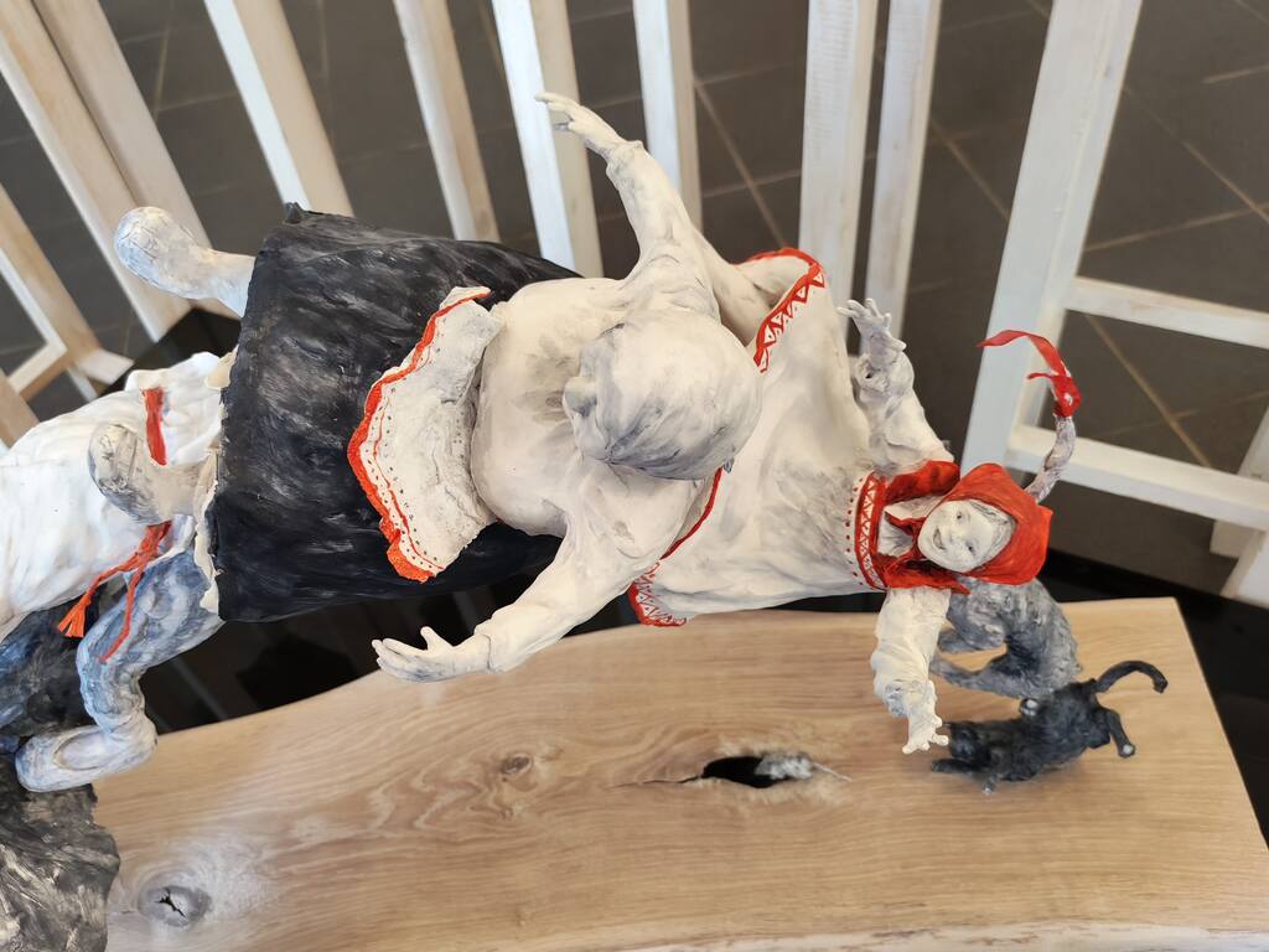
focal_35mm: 29
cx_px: 634
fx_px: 1063
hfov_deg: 61.7
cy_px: 476
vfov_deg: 48.2
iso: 1600
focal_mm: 6.12
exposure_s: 1/120
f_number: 1.9
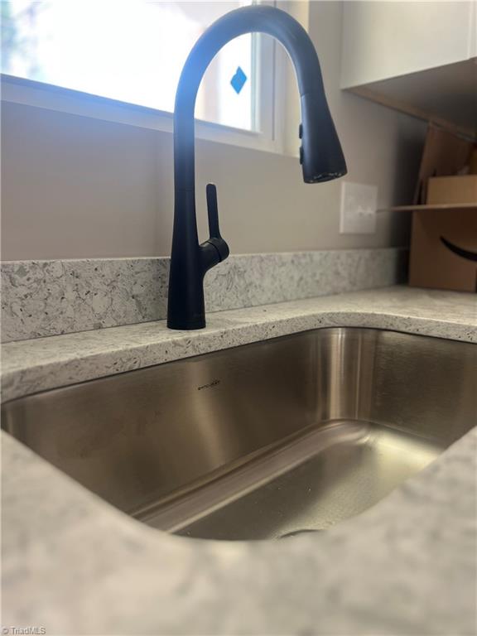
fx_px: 478
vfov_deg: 67.3
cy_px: 318
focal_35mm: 26
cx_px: 238
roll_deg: -0.5
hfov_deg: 53.1
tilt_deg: -10.4
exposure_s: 1/121
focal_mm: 5.7
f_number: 1.5
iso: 80
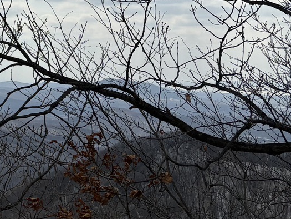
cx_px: -177
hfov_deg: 17.3
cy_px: -43
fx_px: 832
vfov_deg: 14.5
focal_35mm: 99
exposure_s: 1/10989
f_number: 1.6
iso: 50
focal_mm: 5.96
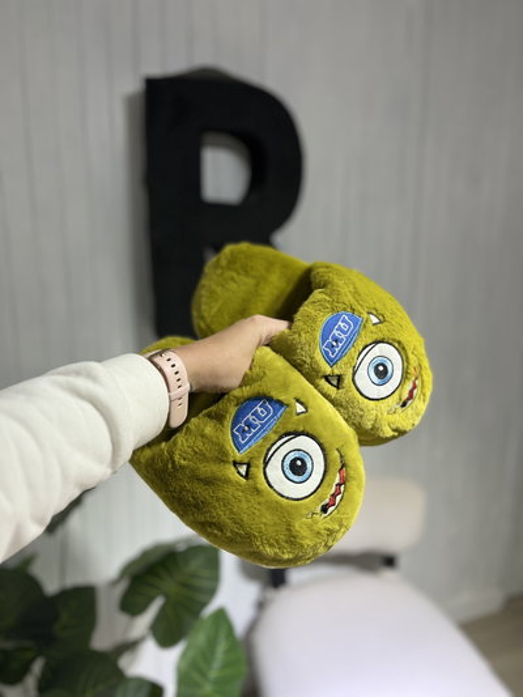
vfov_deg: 67.3
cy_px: 348
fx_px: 524
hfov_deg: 53.1
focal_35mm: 26
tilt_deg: -11.4
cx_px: 262
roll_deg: -0.2
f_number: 1.6
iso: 100
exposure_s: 1/100
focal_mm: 5.1
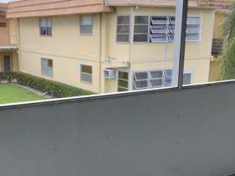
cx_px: 94
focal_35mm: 53
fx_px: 359
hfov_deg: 36.1
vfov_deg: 27.2
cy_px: 124
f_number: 2.4
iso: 25
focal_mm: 3.3
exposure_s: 1/147
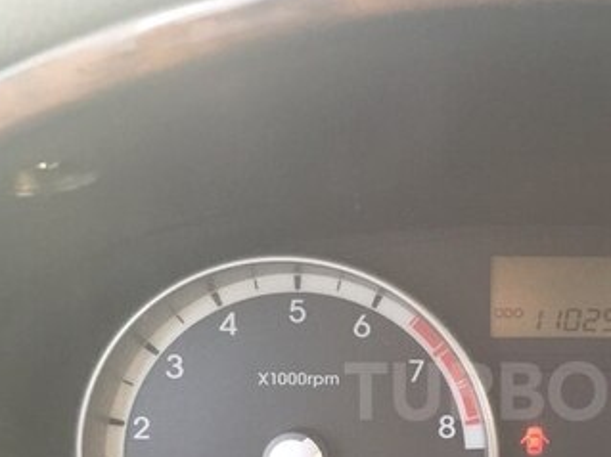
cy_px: 391
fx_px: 1059
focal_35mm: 60
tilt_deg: -23.3
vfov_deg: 23.9
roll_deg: -2.4
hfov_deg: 30.9
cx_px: 540
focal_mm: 4.15
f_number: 2.2
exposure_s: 1/33
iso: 50
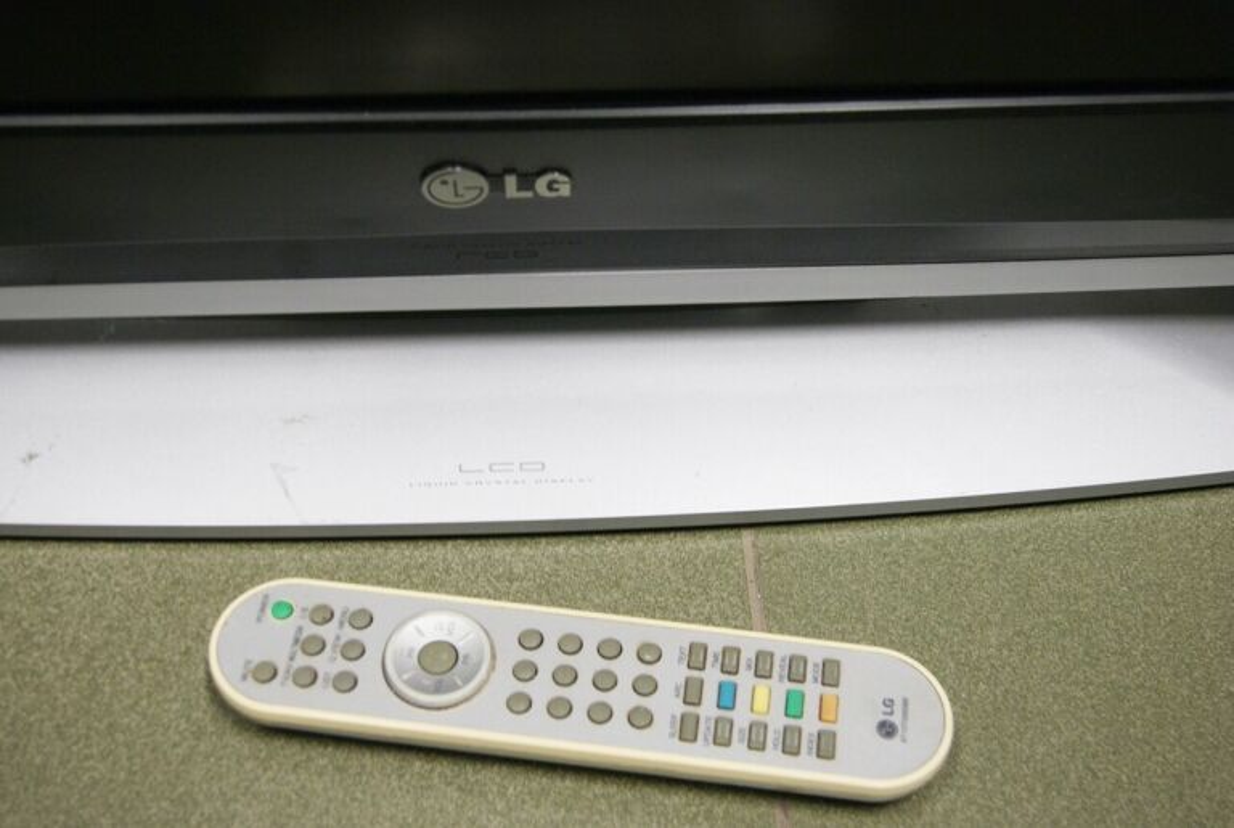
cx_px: 617
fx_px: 1803
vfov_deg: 25.9
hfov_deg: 37.8
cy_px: 414
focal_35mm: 52
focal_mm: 35
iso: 400
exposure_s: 1/20
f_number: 4.5
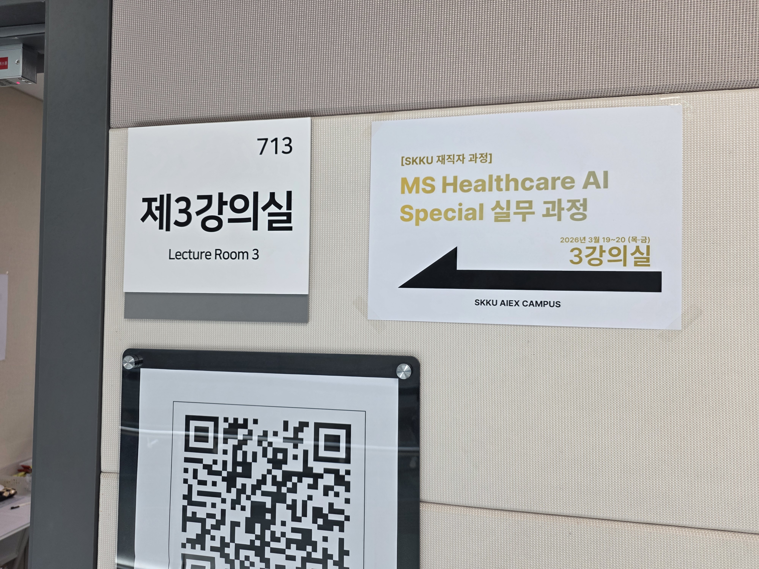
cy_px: 284
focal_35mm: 23
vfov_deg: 58.9
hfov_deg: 73.9
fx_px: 504
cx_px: 380
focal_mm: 6.25
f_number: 1.7
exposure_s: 1/120
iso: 50
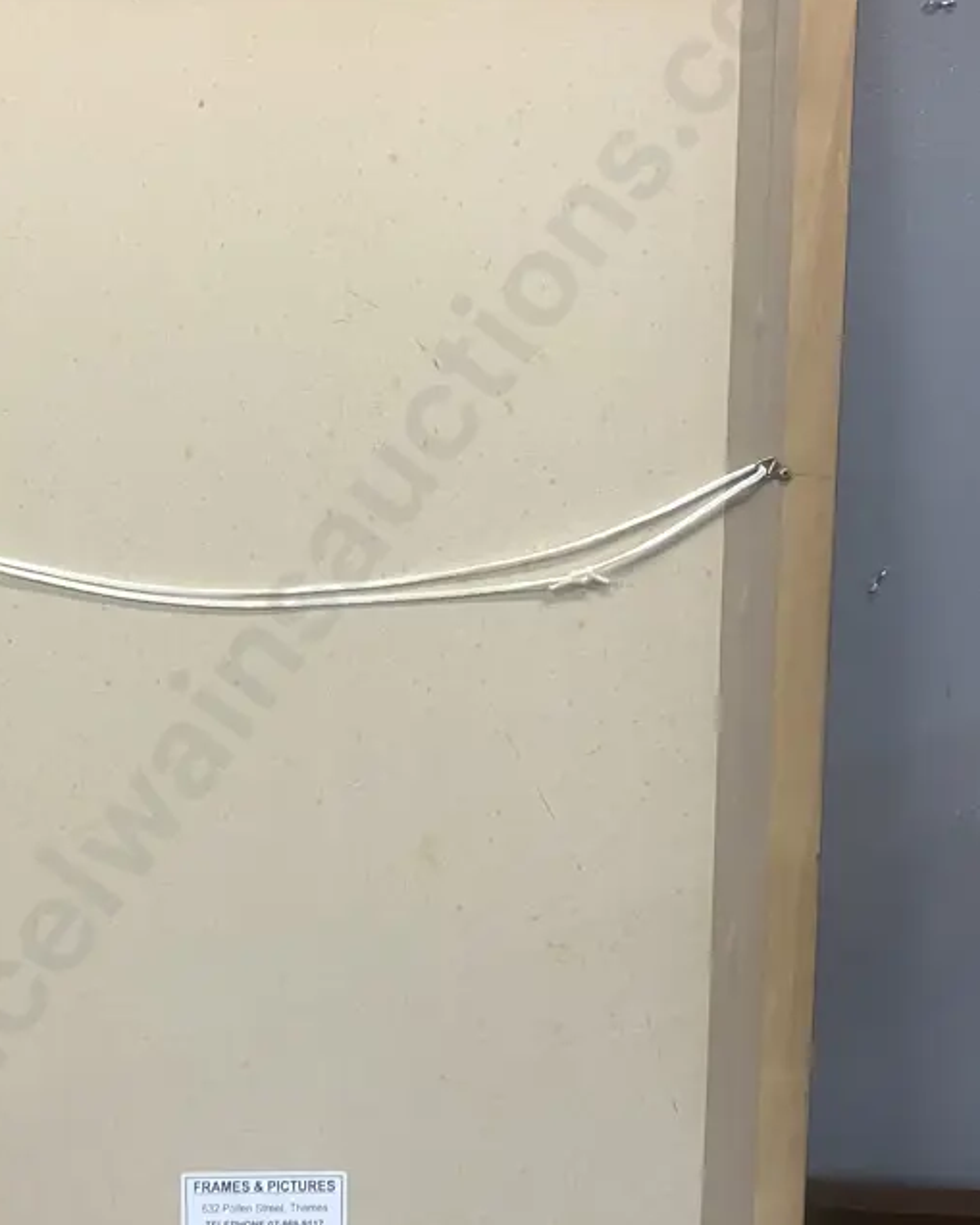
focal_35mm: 44
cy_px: 626
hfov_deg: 33.7
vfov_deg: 42.0
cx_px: 287
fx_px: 1595
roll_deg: +1.0
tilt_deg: -16.3
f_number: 1.8
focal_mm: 3.99
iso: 100
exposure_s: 1/50
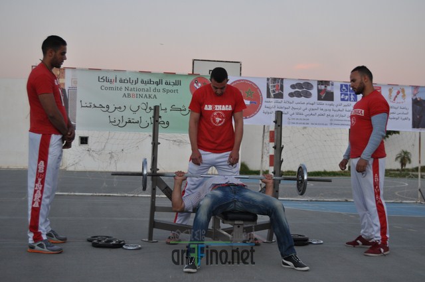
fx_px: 672
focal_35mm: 57
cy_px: 141
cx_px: 212
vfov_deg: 23.7
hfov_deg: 35.1
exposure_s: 1/60
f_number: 4.8
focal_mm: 38
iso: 400
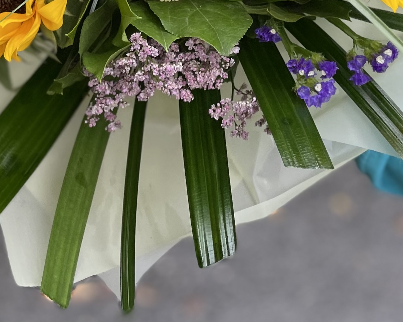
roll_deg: -3.5
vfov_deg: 17.9
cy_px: -173
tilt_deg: -19.1
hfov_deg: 25.0
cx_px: 163
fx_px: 907
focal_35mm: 76
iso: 40
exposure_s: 1/121
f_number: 1.6
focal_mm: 4.2
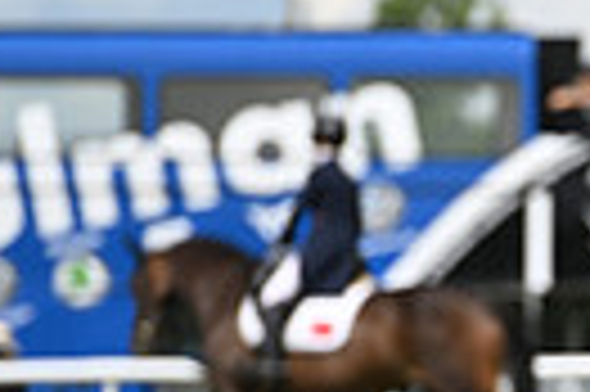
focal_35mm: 886
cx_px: 1275
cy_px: 430
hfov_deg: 2.3
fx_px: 14502
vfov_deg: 1.5
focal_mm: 200
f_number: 4.5
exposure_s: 1/1250
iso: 140
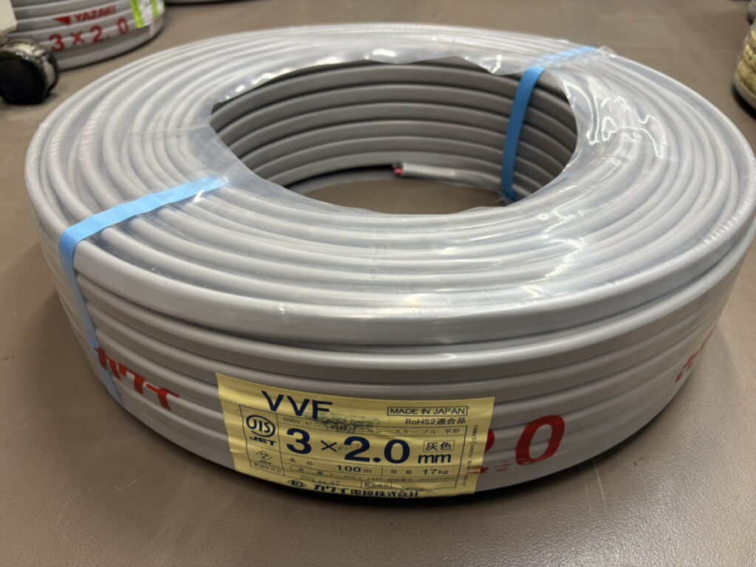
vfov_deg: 53.1
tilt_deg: -38.2
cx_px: 378
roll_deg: -0.9
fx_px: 568
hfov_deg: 67.3
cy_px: 284
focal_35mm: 26
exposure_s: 1/50
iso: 100
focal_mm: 5.96
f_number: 1.6
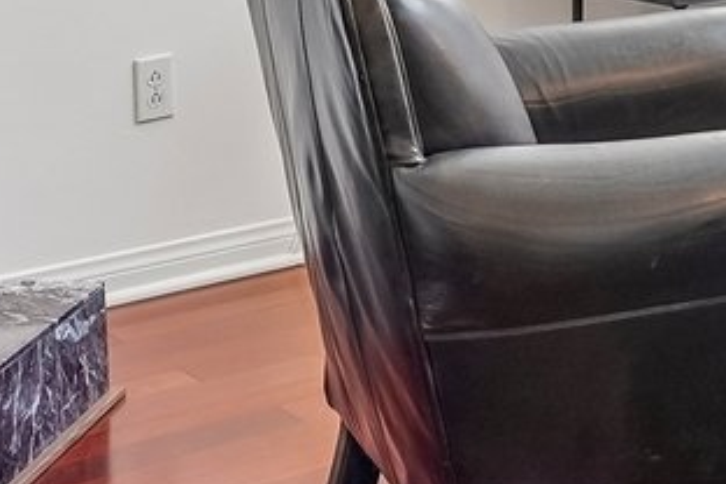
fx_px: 2117
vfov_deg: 12.1
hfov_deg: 18.2
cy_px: -355
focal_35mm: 105
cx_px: 931
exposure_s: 1/10
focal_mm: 16
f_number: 8
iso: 400
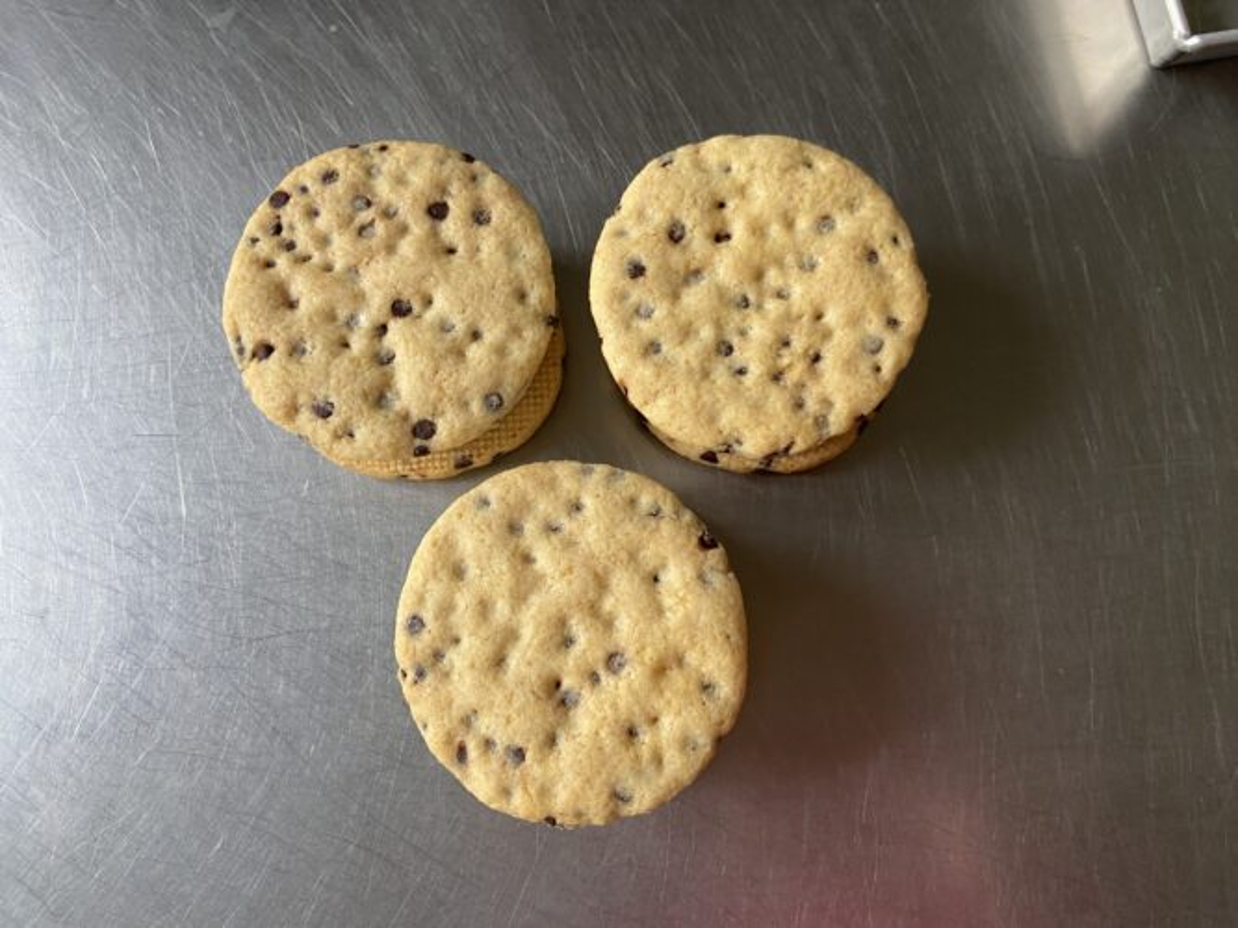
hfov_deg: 67.3
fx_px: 930
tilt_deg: -80.2
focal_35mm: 26
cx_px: 619
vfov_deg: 53.0
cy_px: 464
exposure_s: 1/50
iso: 100
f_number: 1.8
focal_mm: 4.25
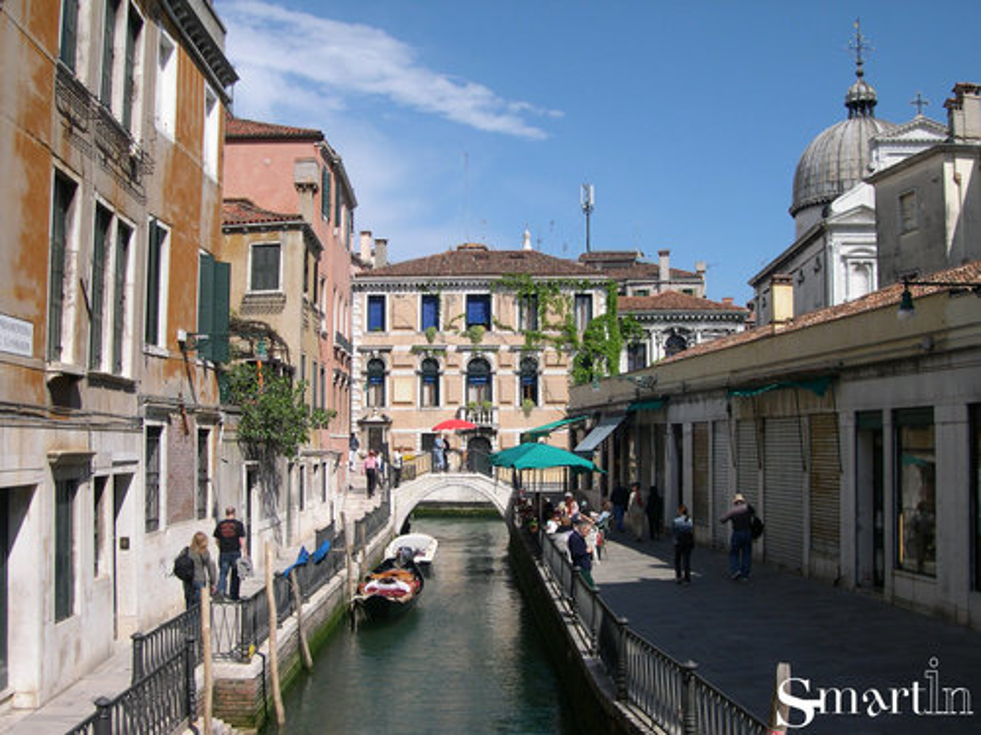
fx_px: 1077
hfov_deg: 49.0
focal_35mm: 38
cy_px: 368
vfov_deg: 37.7
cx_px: 490
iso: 100
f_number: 7.6
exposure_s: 1/271
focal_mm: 8
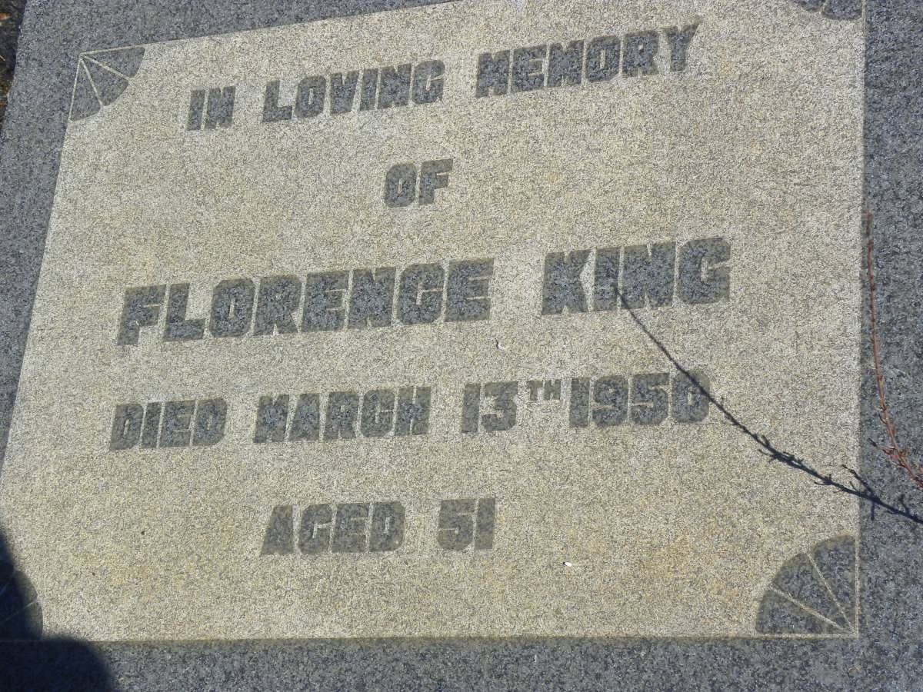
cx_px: 462
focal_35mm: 66
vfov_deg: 22.3
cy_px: 346
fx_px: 1760
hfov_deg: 29.4
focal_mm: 11.8
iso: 64
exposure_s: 1/250
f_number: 5
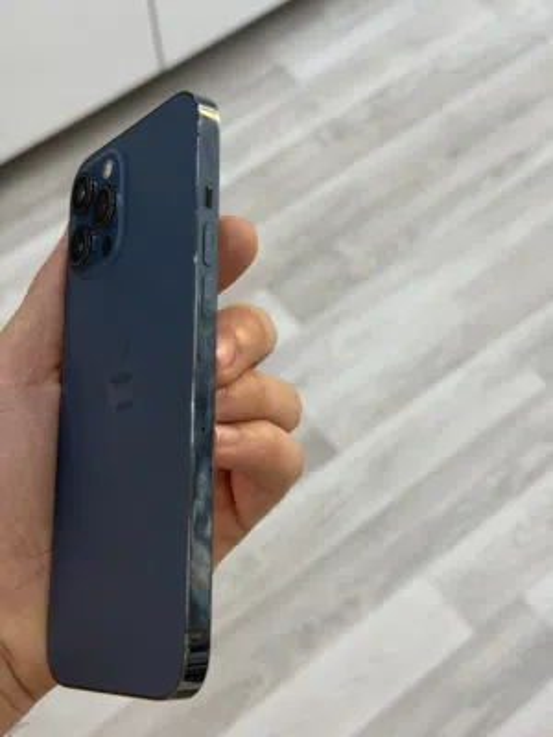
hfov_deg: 30.3
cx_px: 276
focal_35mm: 48
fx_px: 1022
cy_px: 368
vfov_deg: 39.7
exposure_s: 1/273
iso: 64
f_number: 1.78
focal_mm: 6.76
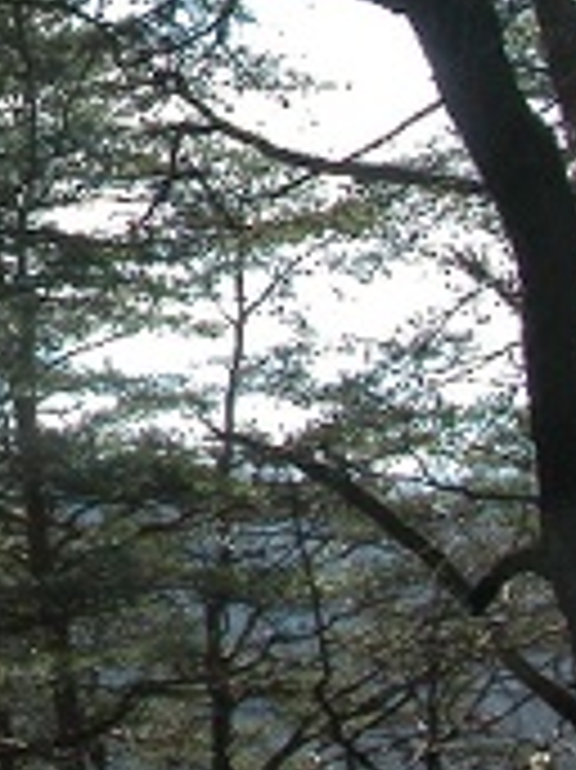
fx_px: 2621
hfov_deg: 11.8
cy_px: -9
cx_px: -371
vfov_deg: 16.3
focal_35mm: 118
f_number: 7.1
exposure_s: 1/125
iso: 100
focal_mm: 8.9
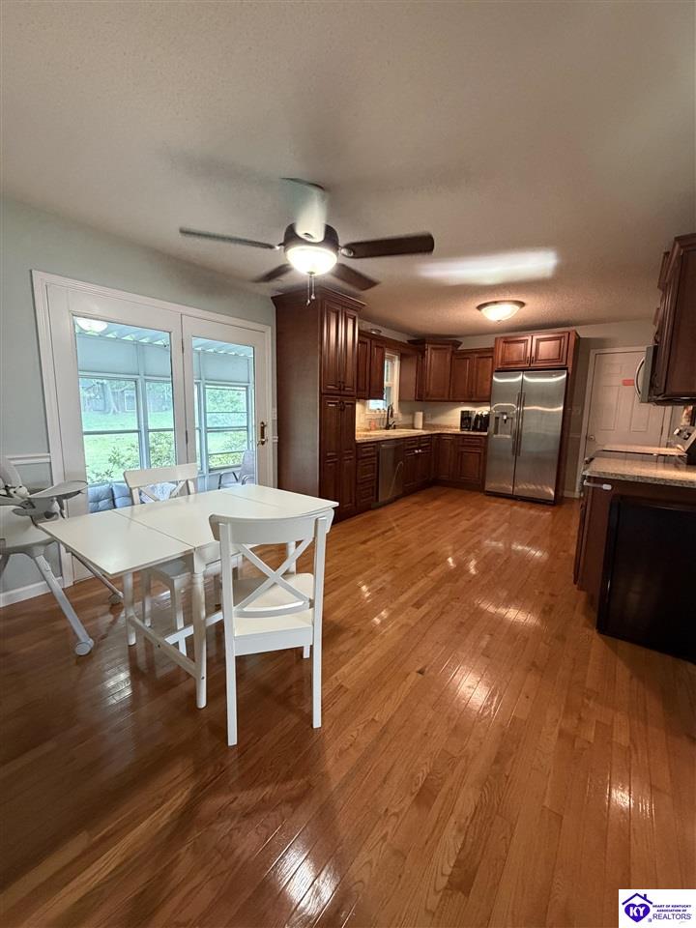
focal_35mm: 14
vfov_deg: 102.1
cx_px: 348
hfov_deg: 85.7
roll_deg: -1.5
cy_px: 464
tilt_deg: -8.7
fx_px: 375
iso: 500
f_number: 2.2
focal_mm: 2.22
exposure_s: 1/60
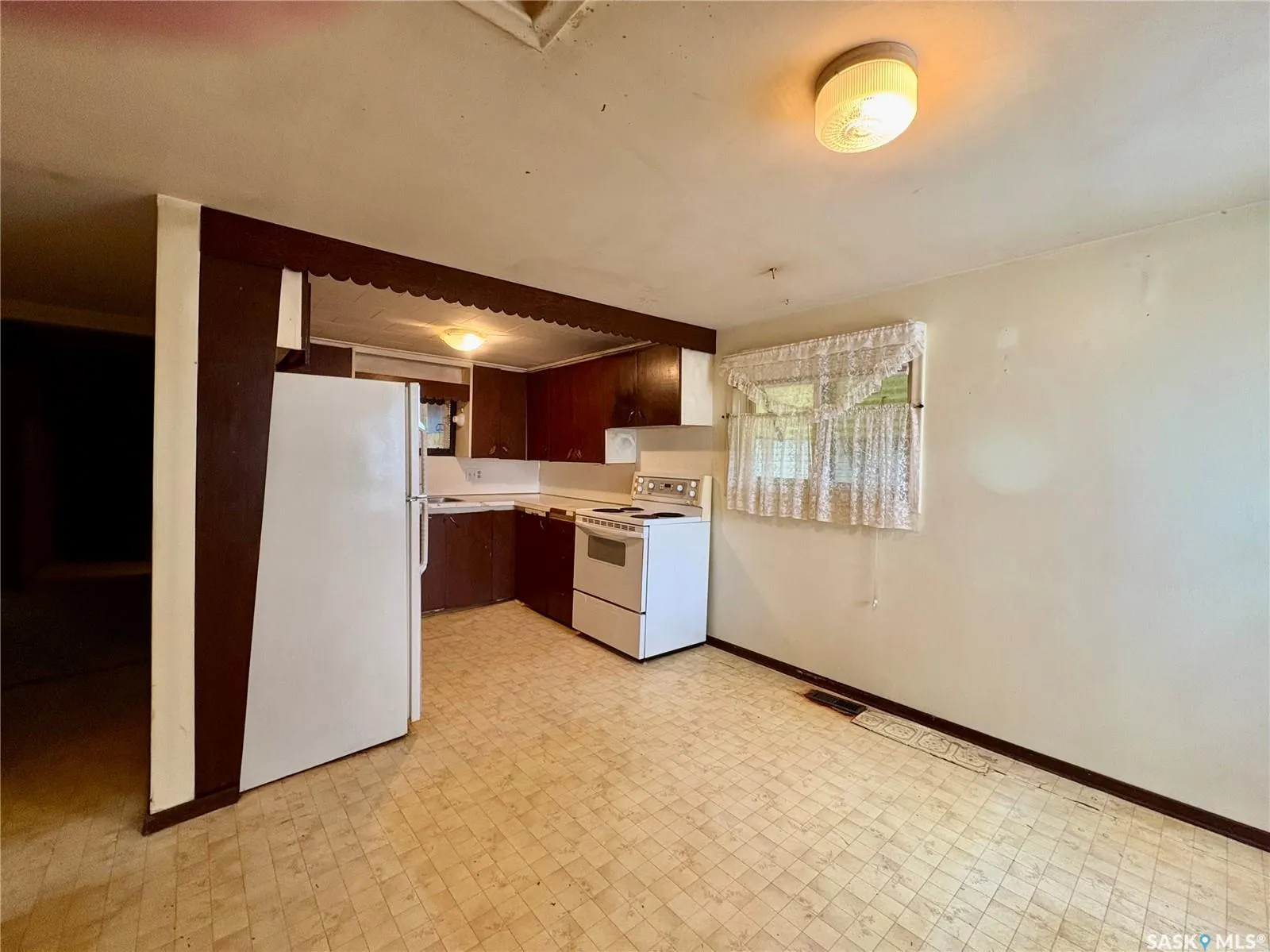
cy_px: 476
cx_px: 635
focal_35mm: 14
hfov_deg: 102.1
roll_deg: -1.4
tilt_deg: -1.5
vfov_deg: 85.6
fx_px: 513
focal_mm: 2.22
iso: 400
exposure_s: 1/60
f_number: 2.2
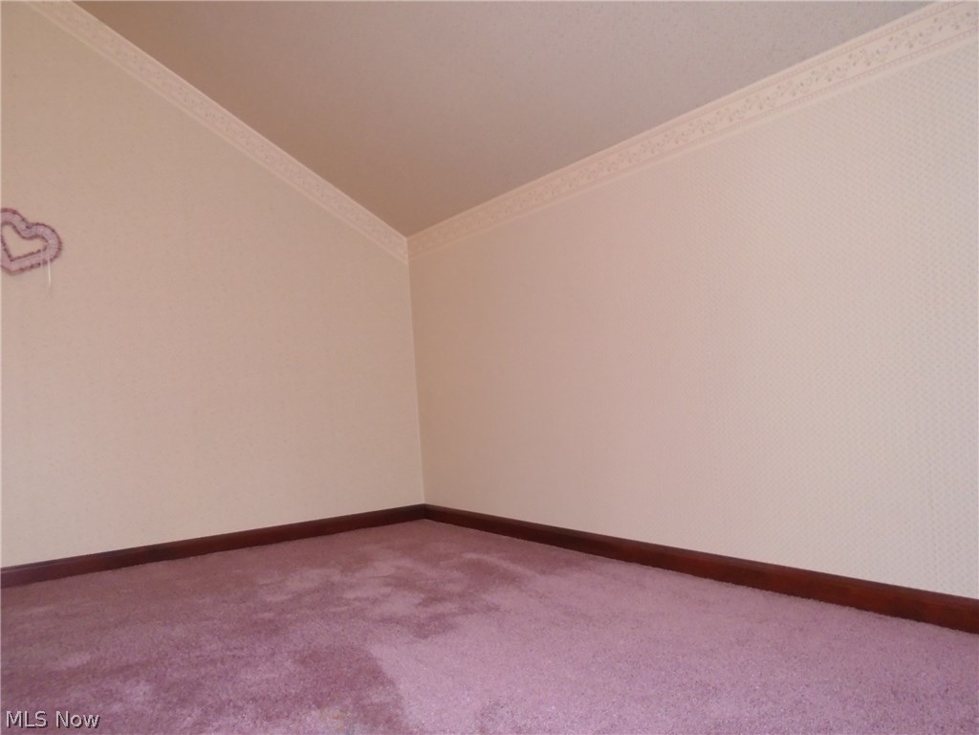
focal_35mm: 26
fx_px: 735
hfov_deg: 67.3
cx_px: 490
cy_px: 368
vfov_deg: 53.1
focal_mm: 4.6
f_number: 3.2
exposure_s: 1/30
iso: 400
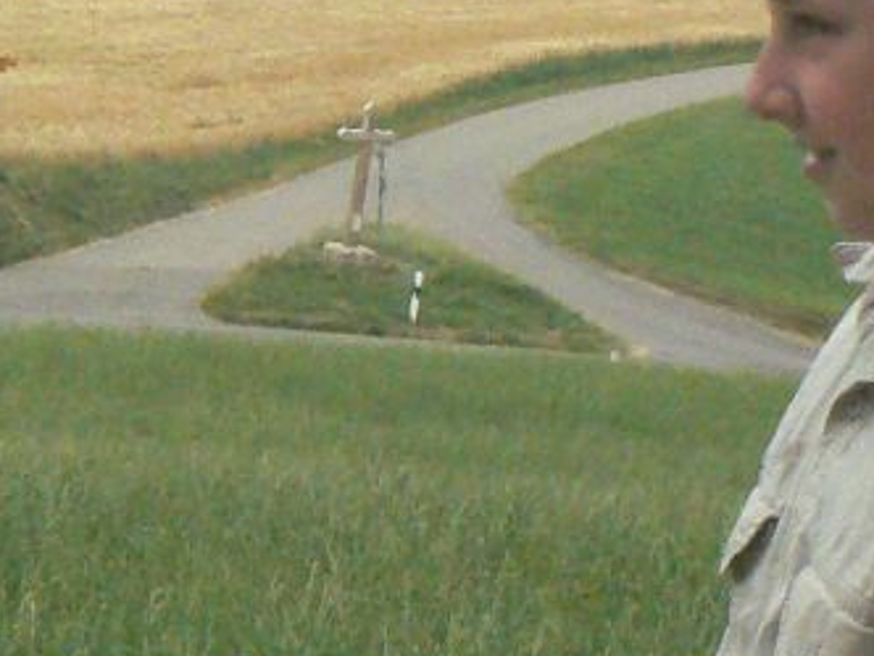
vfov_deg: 9.4
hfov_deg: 12.1
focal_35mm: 156
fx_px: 3939
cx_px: -421
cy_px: 717
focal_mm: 6
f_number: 6.3
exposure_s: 1/400
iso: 400
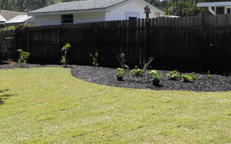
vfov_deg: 23.6
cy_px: 69
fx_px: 346
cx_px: 92
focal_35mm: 55
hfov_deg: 36.7
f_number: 5.7
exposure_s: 1/200
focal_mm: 4.9
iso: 50
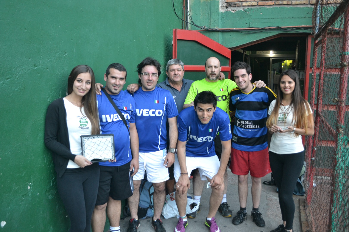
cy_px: 116
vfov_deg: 40.0
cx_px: 174
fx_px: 320
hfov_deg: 57.2
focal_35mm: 33
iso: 560
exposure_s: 1/60
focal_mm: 22
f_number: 3.8
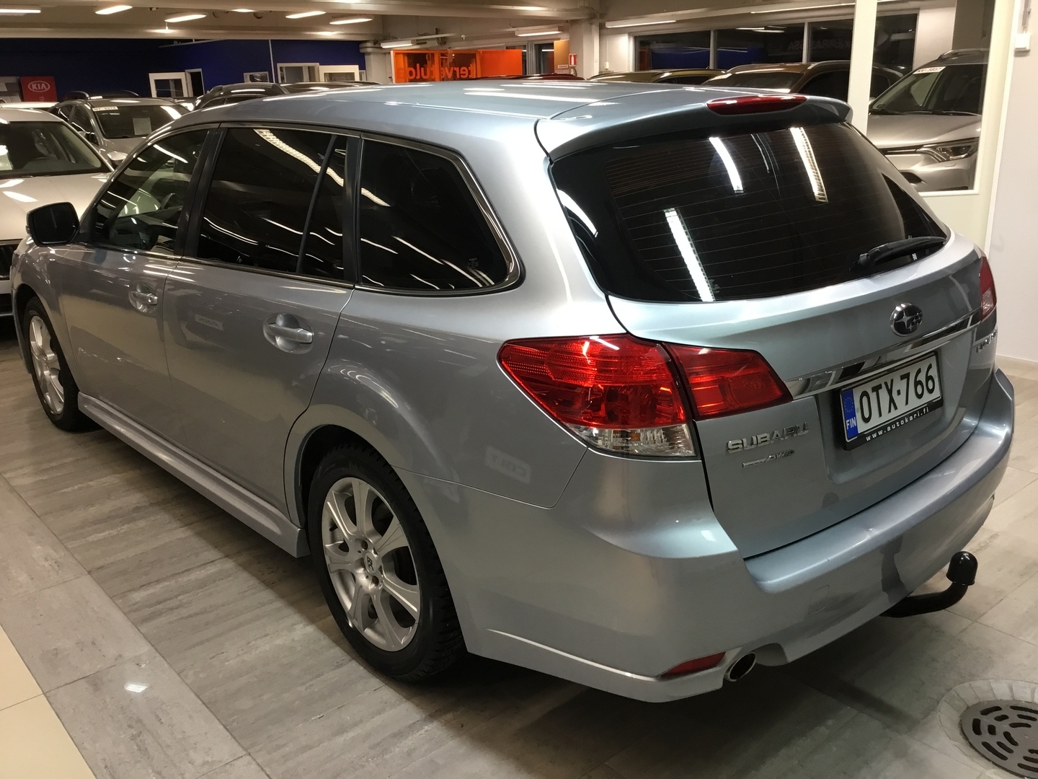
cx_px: 519
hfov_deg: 58.4
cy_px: 390
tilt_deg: -18.2
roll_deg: +2.8
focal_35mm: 31
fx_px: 930
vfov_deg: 45.4
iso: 80
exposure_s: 1/33
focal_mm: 3.3
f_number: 2.4
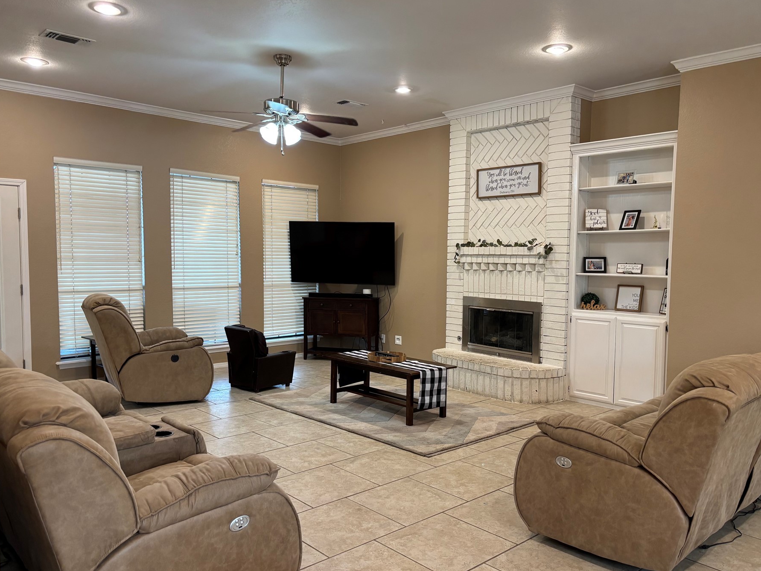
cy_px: 296
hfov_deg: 63.4
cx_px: 393
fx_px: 616
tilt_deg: -5.0
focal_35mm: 28
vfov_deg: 49.7
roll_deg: -0.9
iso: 160
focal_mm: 5.96
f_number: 1.6
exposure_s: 1/60
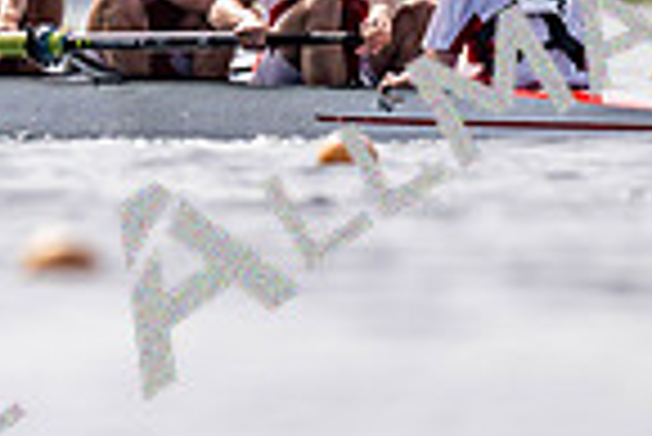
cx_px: -265
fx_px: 43364
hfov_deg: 0.9
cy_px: -29
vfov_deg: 0.6
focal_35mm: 2392
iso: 125
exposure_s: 1/2500
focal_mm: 600
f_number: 4
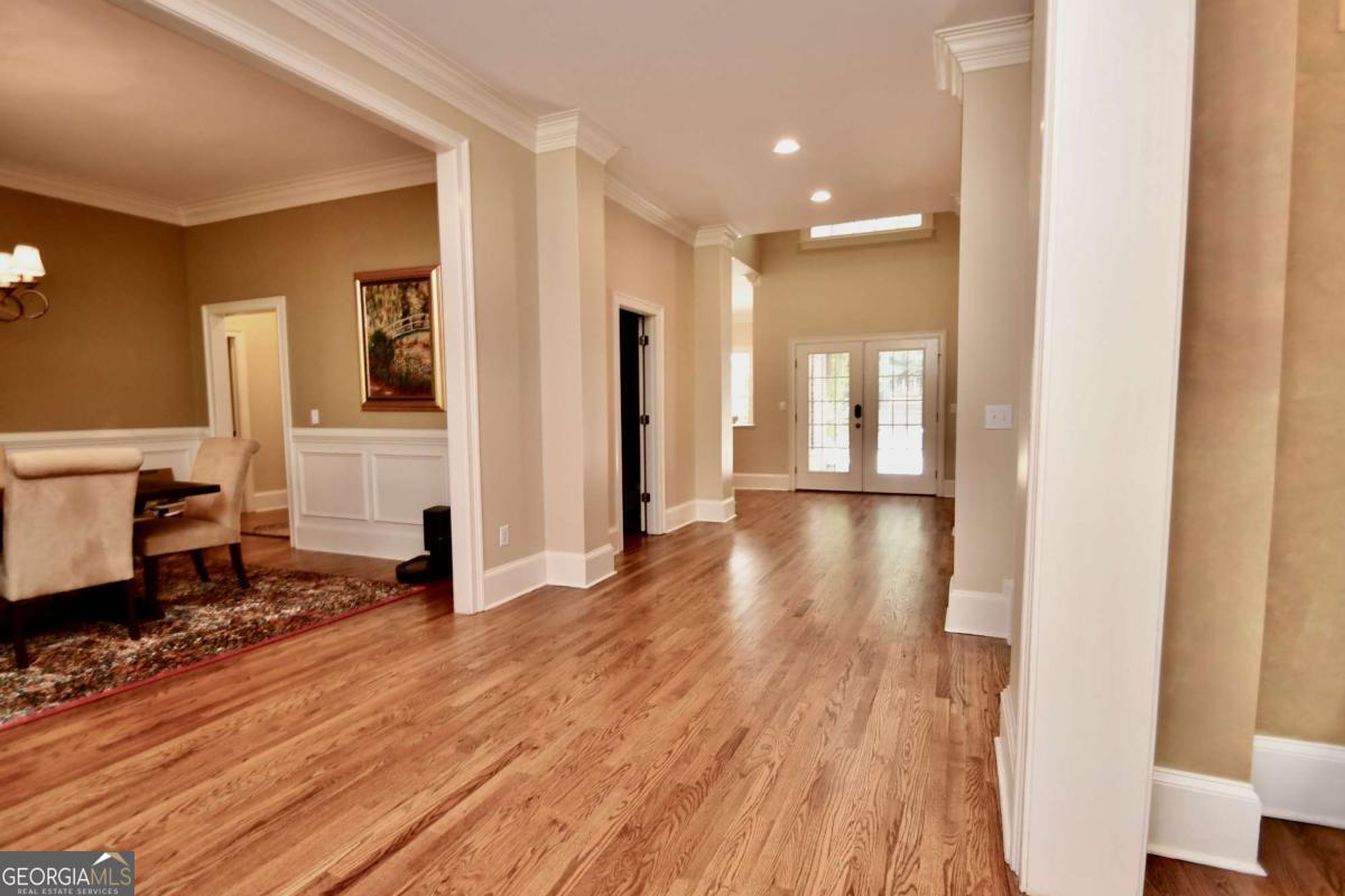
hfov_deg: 100.4
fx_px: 560
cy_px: 448
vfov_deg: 77.3
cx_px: 672
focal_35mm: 15
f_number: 4
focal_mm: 10
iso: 500
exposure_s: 1/60
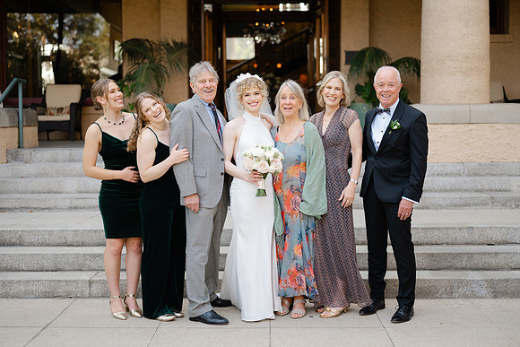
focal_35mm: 50
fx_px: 722
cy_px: 174
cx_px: 260
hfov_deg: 39.6
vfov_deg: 27.0
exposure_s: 1/320
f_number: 2
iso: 64
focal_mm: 50
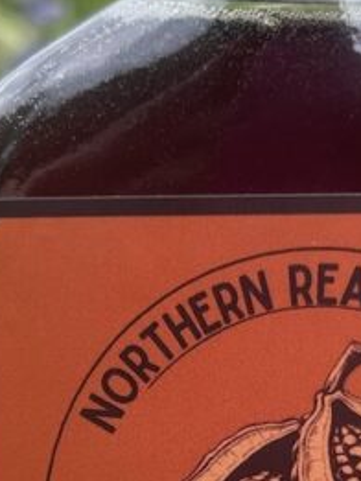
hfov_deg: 14.5
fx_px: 1417
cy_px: 424
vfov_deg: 18.9
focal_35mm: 102
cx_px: 238
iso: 50
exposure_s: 1/332
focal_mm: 5.7
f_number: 1.5
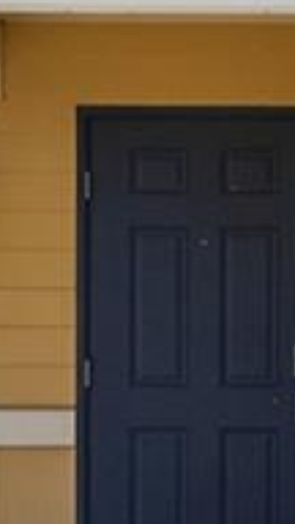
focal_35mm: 305
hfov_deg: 4.0
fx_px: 4241
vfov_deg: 7.1
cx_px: 273
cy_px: 186
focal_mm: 35
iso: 160
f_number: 9
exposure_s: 1/800
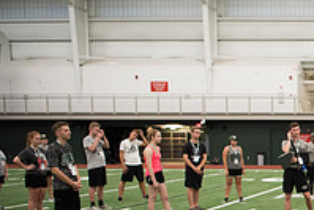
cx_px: 443
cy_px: 222
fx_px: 611
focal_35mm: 70
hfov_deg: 24.0
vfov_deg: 18.8
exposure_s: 1/200
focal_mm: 24
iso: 2000
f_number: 2.8
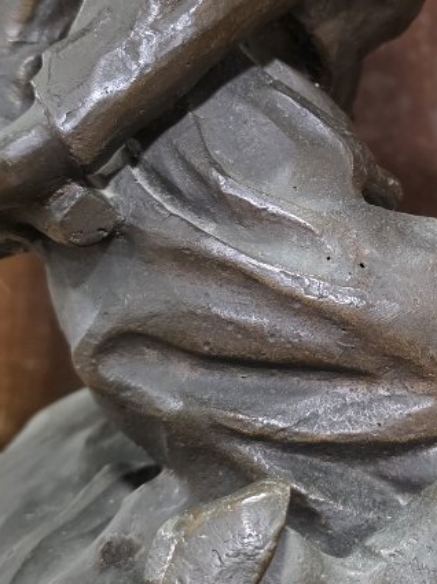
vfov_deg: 29.6
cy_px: 195
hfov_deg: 22.1
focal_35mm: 65
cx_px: 379
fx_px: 1096
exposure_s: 1/100
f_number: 1.7
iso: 1000
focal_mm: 6.3
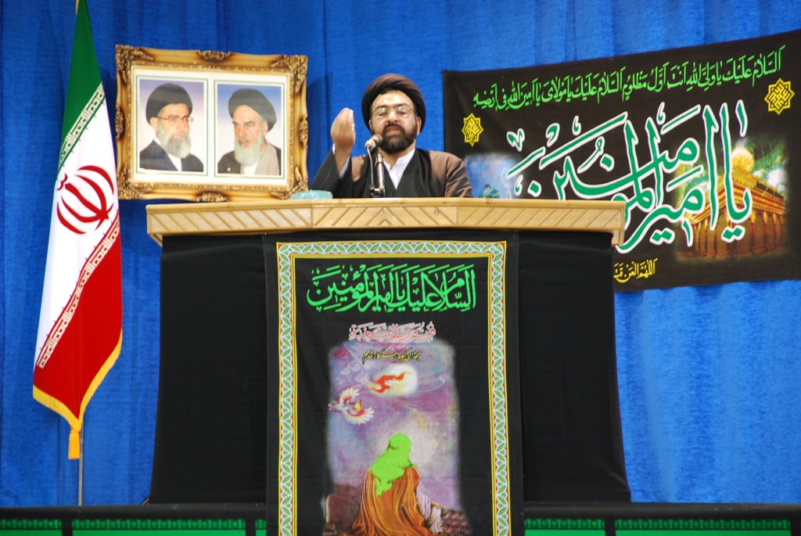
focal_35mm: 188
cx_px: 400
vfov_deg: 7.3
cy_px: 268
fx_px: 4176
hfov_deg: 11.0
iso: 400
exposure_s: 1/8
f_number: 5.6
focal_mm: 125
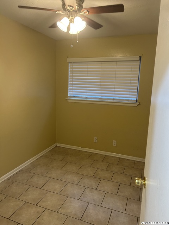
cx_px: 84
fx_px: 169
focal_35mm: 26
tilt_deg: -8.1
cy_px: 112
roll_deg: -1.6
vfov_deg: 67.3
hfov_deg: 53.1
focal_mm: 5.7
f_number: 1.5
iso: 160
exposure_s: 1/60
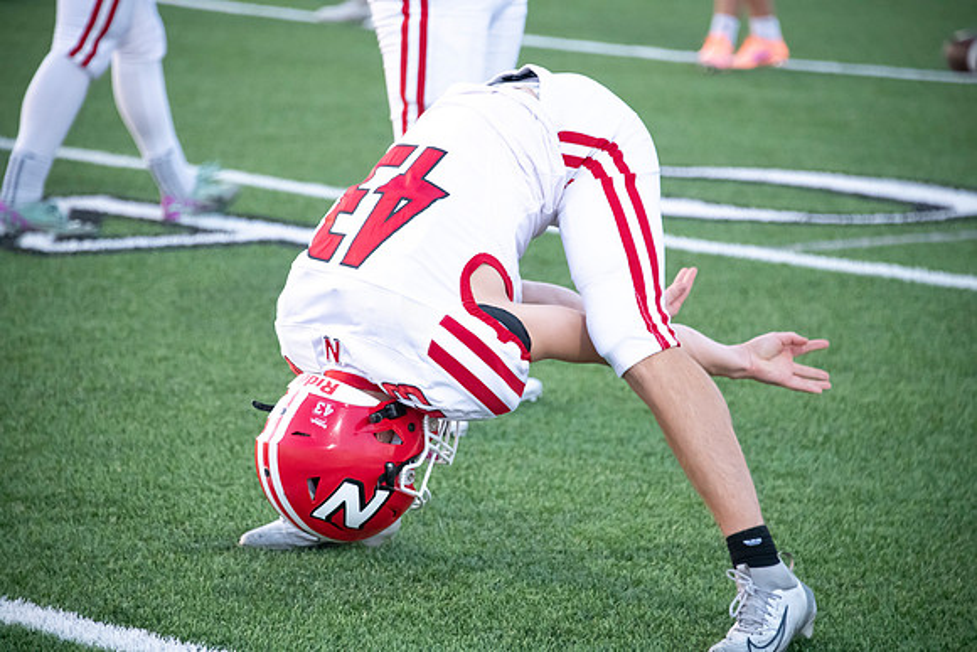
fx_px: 6243
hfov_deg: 8.9
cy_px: 326
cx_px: 488
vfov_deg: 6.0
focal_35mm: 230
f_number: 5.6
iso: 4000
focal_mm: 230
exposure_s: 1/800
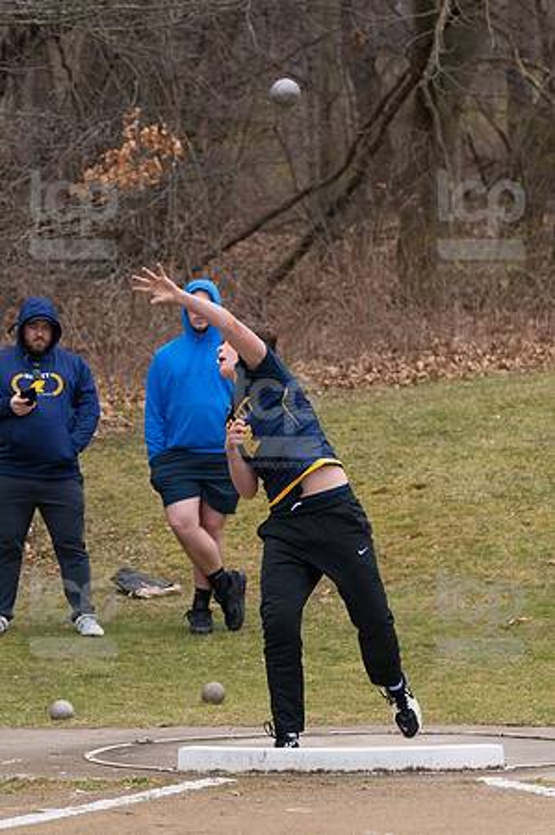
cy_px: 418
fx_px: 5562
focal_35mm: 240
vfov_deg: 8.6
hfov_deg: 5.7
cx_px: 278
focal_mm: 160
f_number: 5
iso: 2000
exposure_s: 1/2000
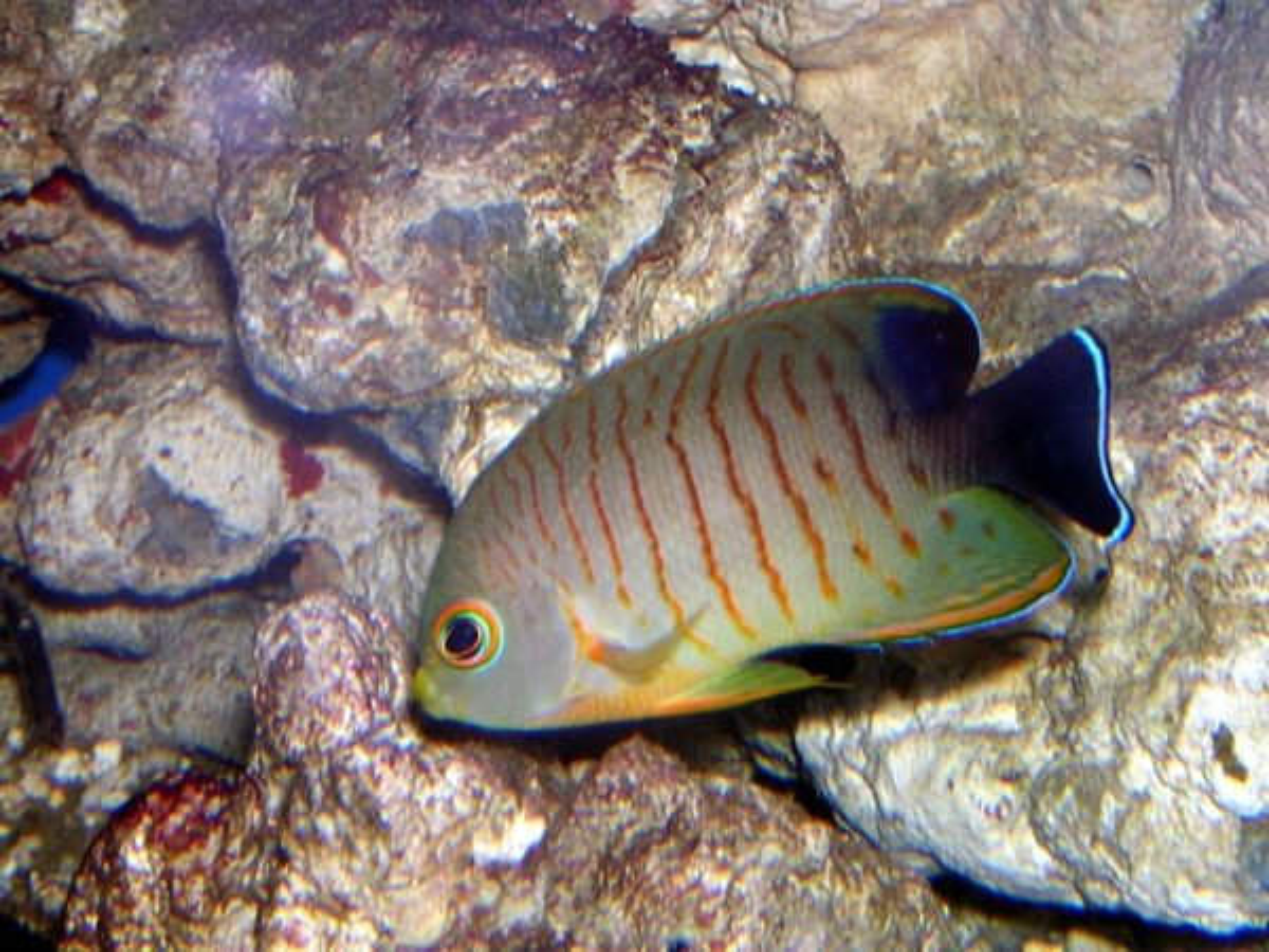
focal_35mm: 108
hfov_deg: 18.2
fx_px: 3959
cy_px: 476
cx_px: 634
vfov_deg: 13.7
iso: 149
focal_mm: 14.1
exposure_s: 1/60.1
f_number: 9.4
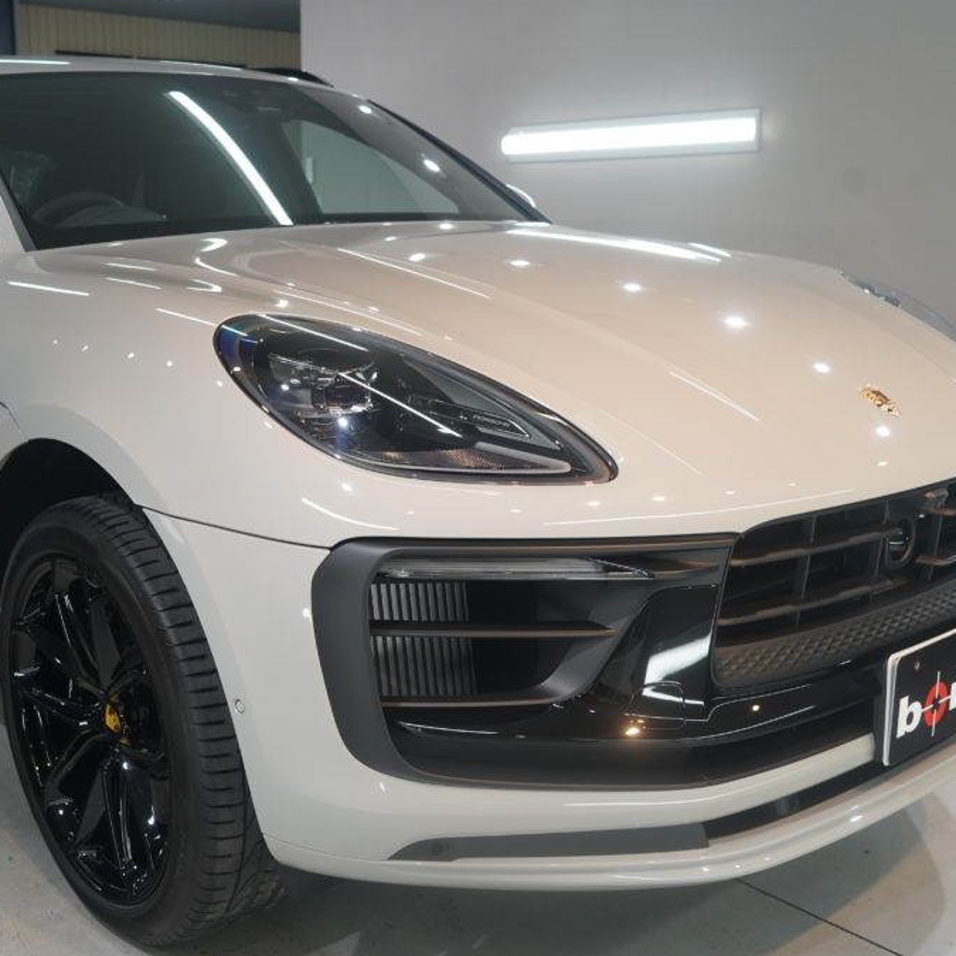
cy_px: 474
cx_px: 347
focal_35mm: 40
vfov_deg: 41.9
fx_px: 1250
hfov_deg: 41.5
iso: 1000
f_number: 4.5
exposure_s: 1/160
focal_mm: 31
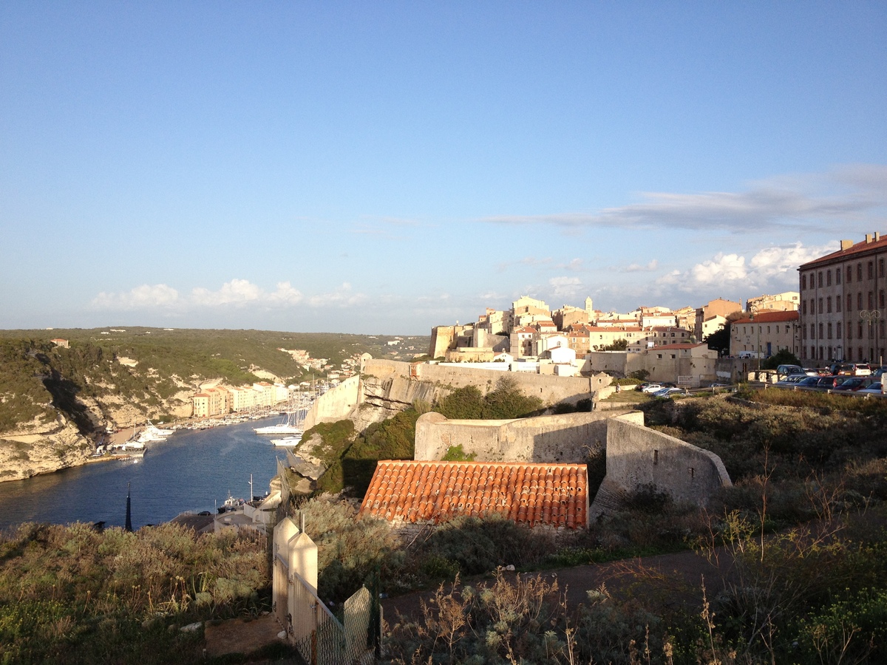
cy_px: 332
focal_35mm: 35
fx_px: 897
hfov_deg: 52.6
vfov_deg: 40.7
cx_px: 444
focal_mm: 4.28
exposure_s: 1/1126
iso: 64
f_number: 2.4
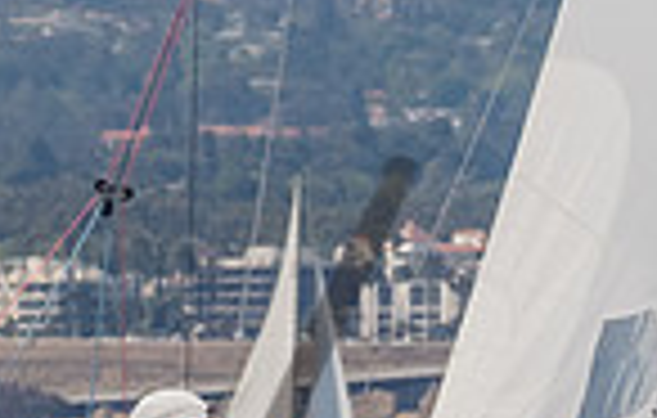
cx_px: 296
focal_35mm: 1364
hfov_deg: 1.5
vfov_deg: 1.0
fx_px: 24555
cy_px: 807
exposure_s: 1/1250
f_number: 14
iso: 640
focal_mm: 200
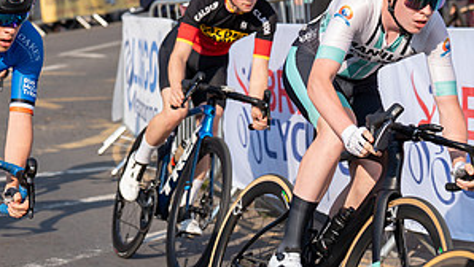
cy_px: 18
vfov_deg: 7.9
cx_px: 25
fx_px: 1924
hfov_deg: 13.9
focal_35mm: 153
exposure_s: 1/1000
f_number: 4
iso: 160
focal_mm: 75
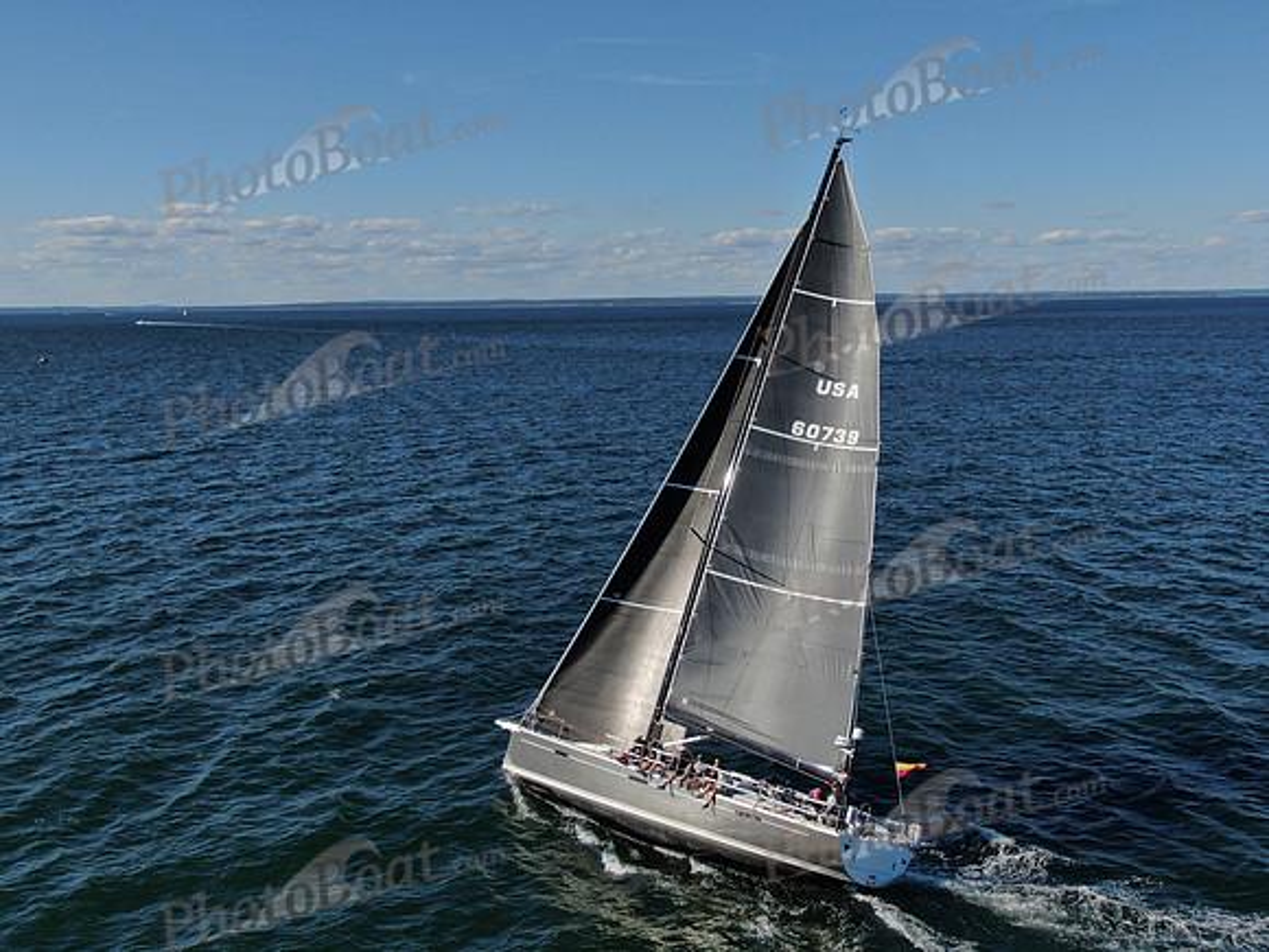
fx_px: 1393
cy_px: 476
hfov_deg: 49.0
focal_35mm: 38
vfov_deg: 37.7
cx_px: 634
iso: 100
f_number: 3.4
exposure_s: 1/1600
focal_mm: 6.48
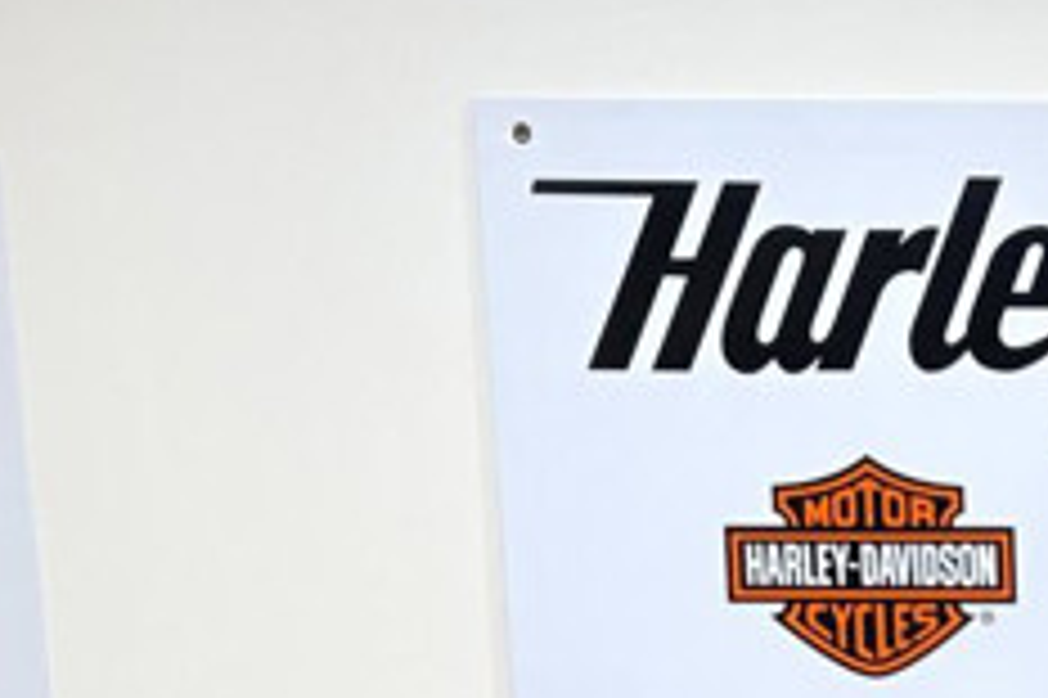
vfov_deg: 9.6
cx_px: 1572
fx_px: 3607
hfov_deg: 15.3
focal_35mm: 124
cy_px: 1770
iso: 40
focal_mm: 5.96
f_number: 1.6
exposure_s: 1/120
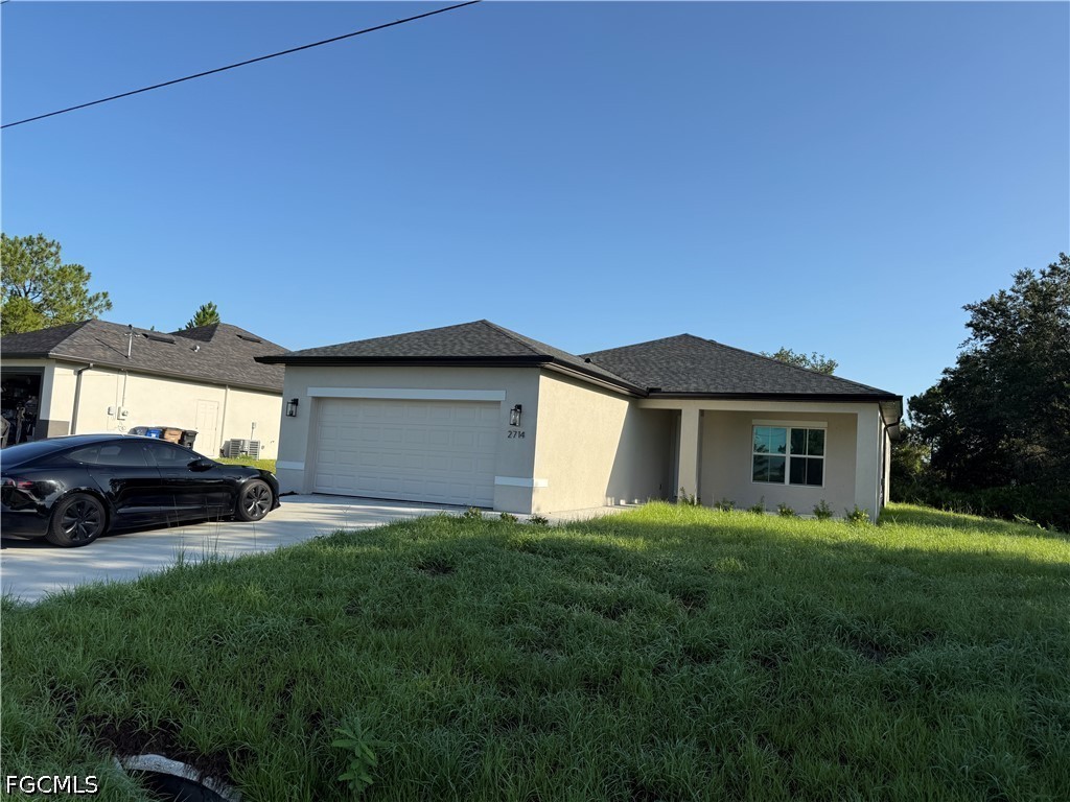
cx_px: 535
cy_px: 401
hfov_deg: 71.6
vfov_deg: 56.8
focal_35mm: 24
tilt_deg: +4.9
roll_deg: -3.0
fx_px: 742
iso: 80
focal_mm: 6.76
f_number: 1.78
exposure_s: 1/3584
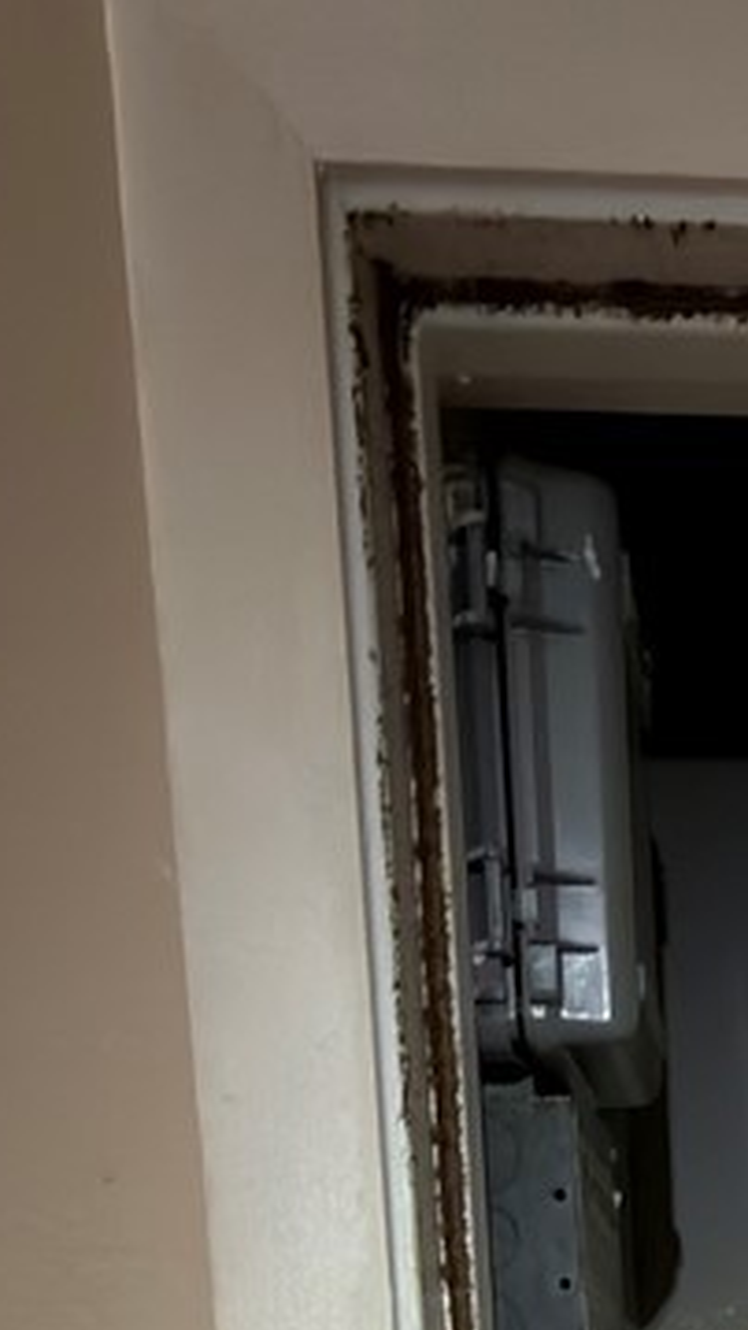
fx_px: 2397
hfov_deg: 16.2
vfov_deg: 23.4
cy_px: 2097
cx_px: 1133
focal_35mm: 68
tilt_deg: -11.2
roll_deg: -0.1
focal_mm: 2.22
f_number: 2.2
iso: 64
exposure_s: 1/33
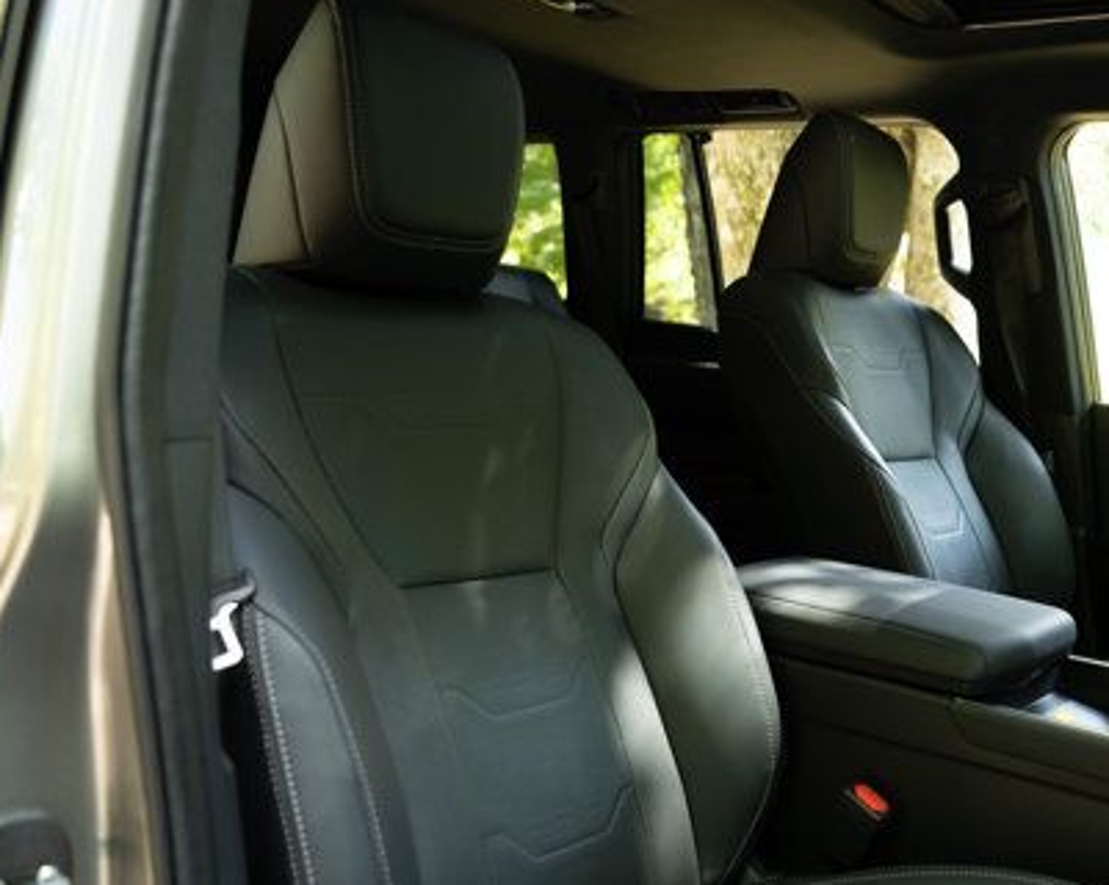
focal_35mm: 36
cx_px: 810
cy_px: 472
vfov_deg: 41.1
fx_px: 1180
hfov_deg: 48.7
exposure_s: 1/250
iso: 500
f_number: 2.8
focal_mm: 24
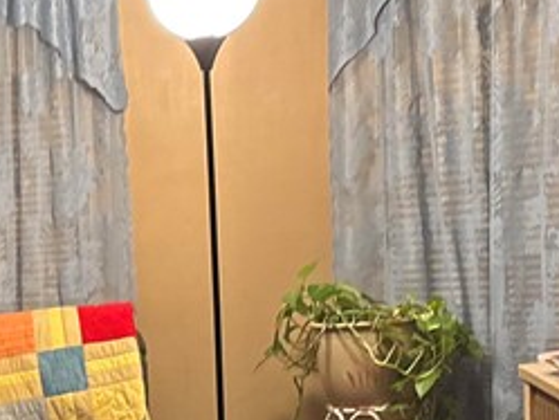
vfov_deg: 13.2
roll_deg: +5.0
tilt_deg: -12.8
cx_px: -164
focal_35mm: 107
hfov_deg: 17.3
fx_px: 1729
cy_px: 588
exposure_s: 1/30
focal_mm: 5.96
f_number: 1.6
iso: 500
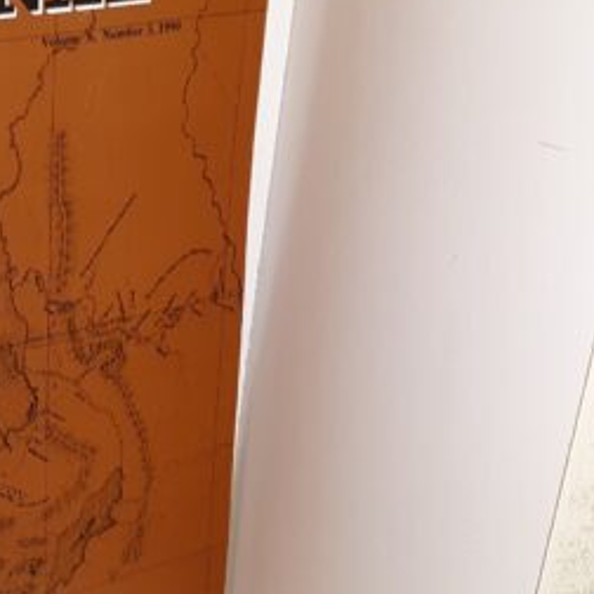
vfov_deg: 29.1
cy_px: 314
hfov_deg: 26.8
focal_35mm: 59
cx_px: -57
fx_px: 1145
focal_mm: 3.7
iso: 50
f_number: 1.7
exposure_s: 1/60
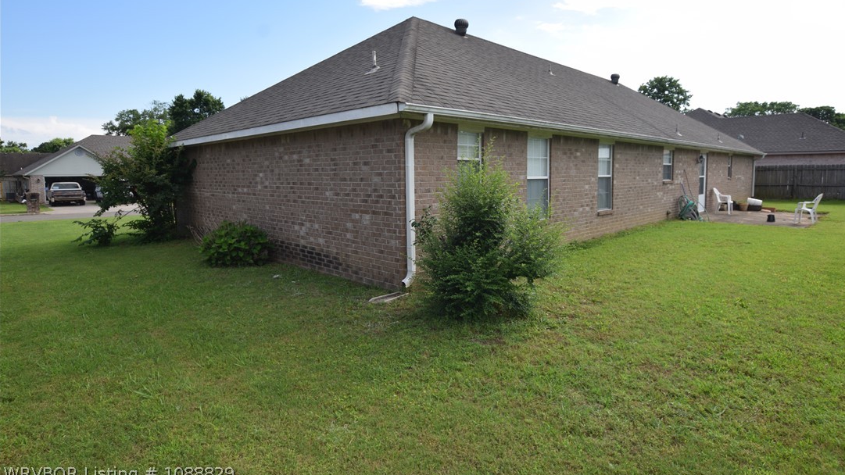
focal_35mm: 21
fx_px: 460
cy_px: 203
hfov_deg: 85.1
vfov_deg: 54.4
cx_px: 424
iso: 200
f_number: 8
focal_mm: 13
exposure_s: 1/250
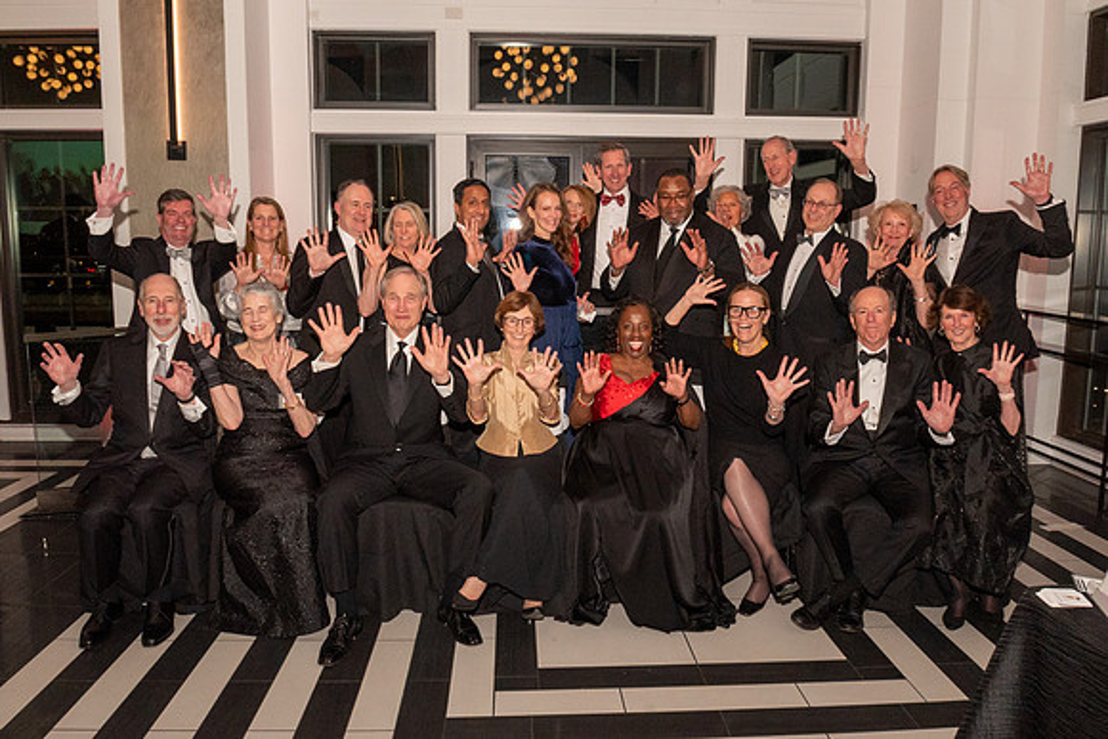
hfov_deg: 67.4
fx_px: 831
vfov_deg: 48.0
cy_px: 370
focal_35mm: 27
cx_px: 554
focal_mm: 18
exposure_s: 1/80
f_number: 10
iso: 2000
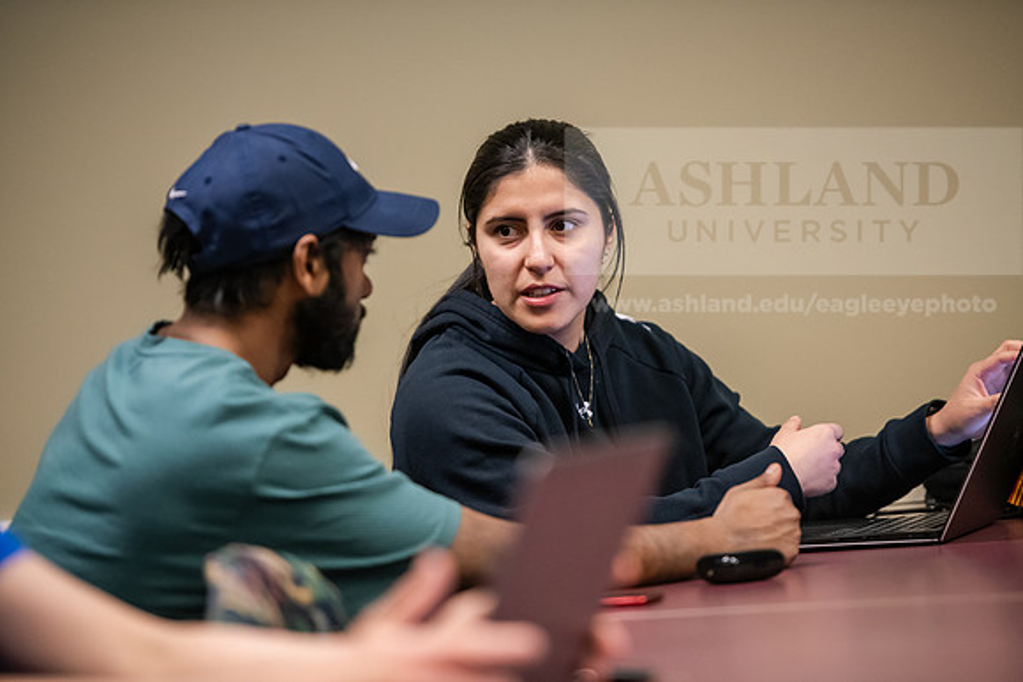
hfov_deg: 12.1
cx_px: 512
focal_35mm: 170
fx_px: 4832
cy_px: 341
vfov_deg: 8.1
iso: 2500
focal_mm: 170
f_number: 2.8
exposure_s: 1/200
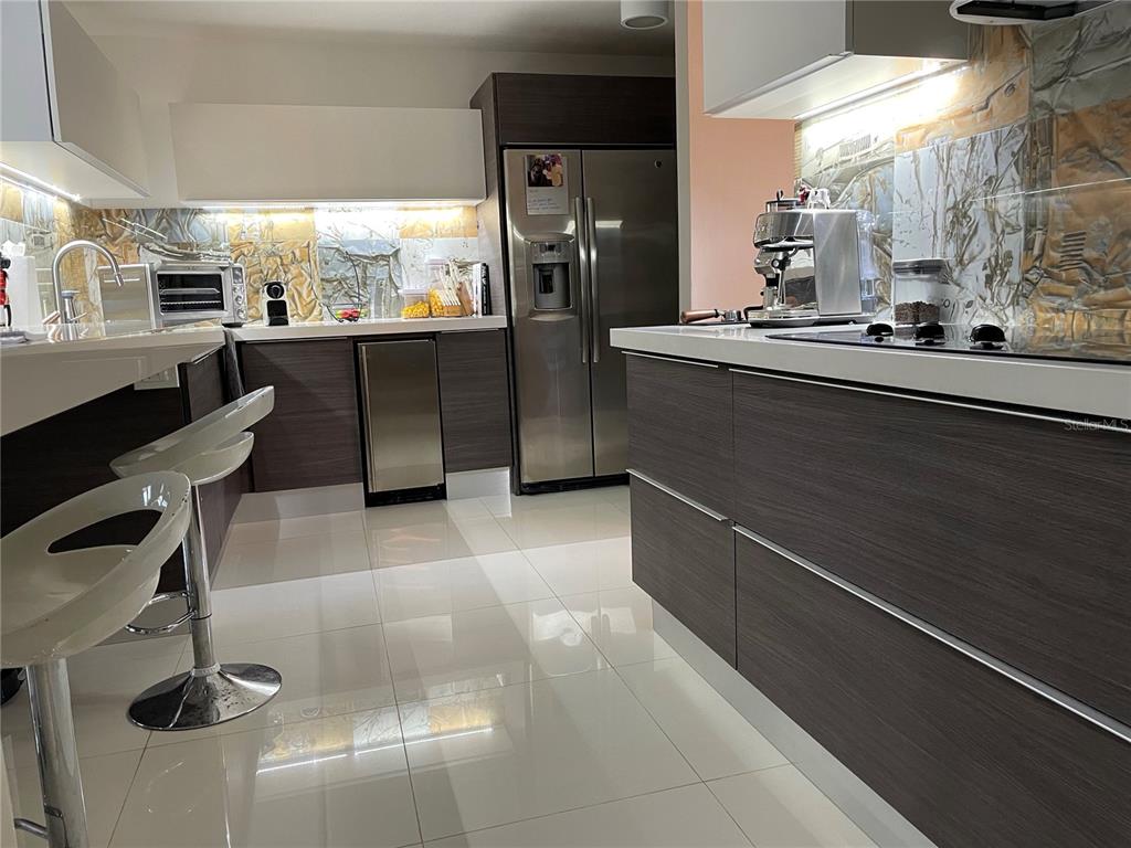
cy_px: 424
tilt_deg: -8.0
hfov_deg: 67.3
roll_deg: +2.0
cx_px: 566
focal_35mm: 26
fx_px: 849
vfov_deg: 53.1
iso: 200
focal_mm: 4.2
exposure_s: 1/60
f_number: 1.6
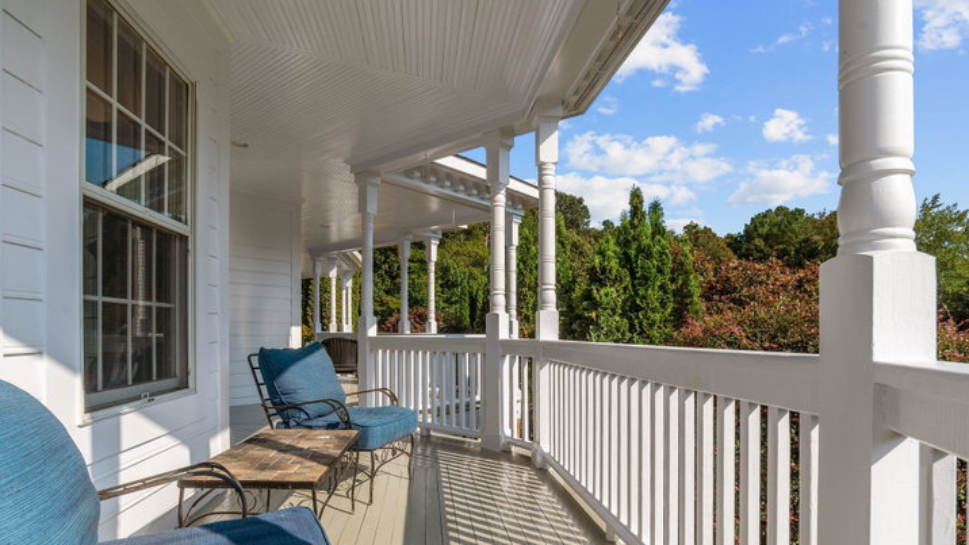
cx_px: 484
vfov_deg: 55.6
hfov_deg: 86.6
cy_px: 318
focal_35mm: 20
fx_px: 514
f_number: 8
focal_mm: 19
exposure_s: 1/800
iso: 250
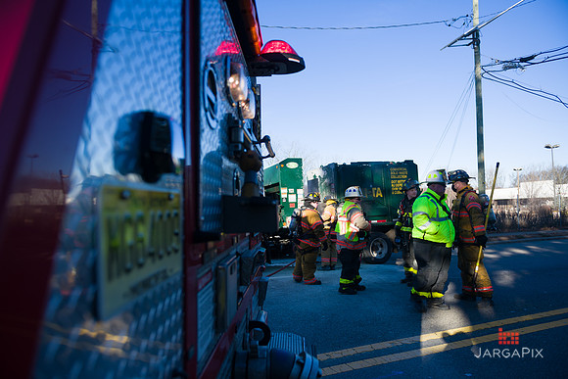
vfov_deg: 53.2
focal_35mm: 24
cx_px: 284
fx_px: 379
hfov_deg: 73.7
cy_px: 190
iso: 200
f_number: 3.2
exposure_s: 1/1600
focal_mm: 24
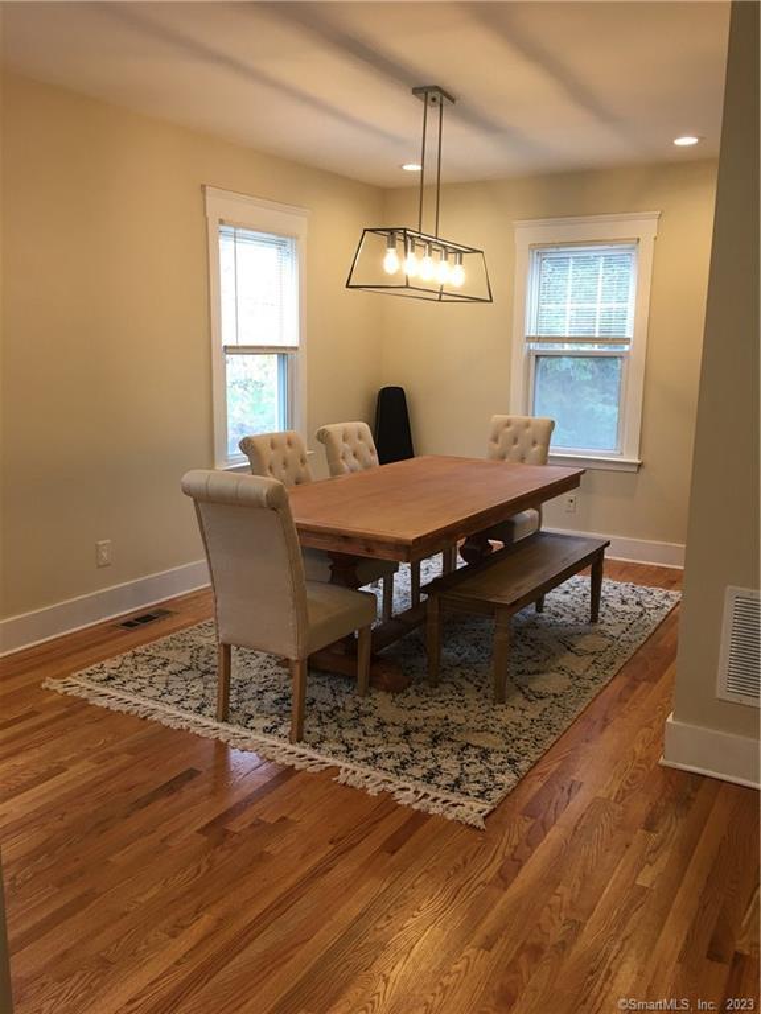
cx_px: 380
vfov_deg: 61.7
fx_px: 850
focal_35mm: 29
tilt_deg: -8.9
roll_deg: -0.5
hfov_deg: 48.2
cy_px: 507
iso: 25
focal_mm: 4.15
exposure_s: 1/15
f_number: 2.2
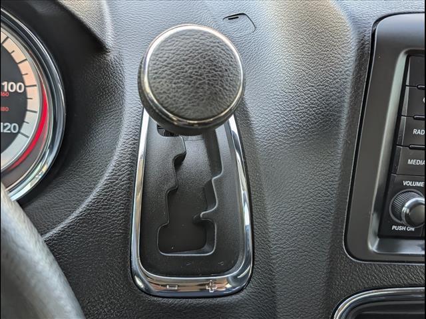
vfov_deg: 29.7
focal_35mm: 49
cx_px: 213
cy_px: 160
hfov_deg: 38.9
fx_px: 603
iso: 140
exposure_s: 1/357
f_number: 1.68
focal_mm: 6.9
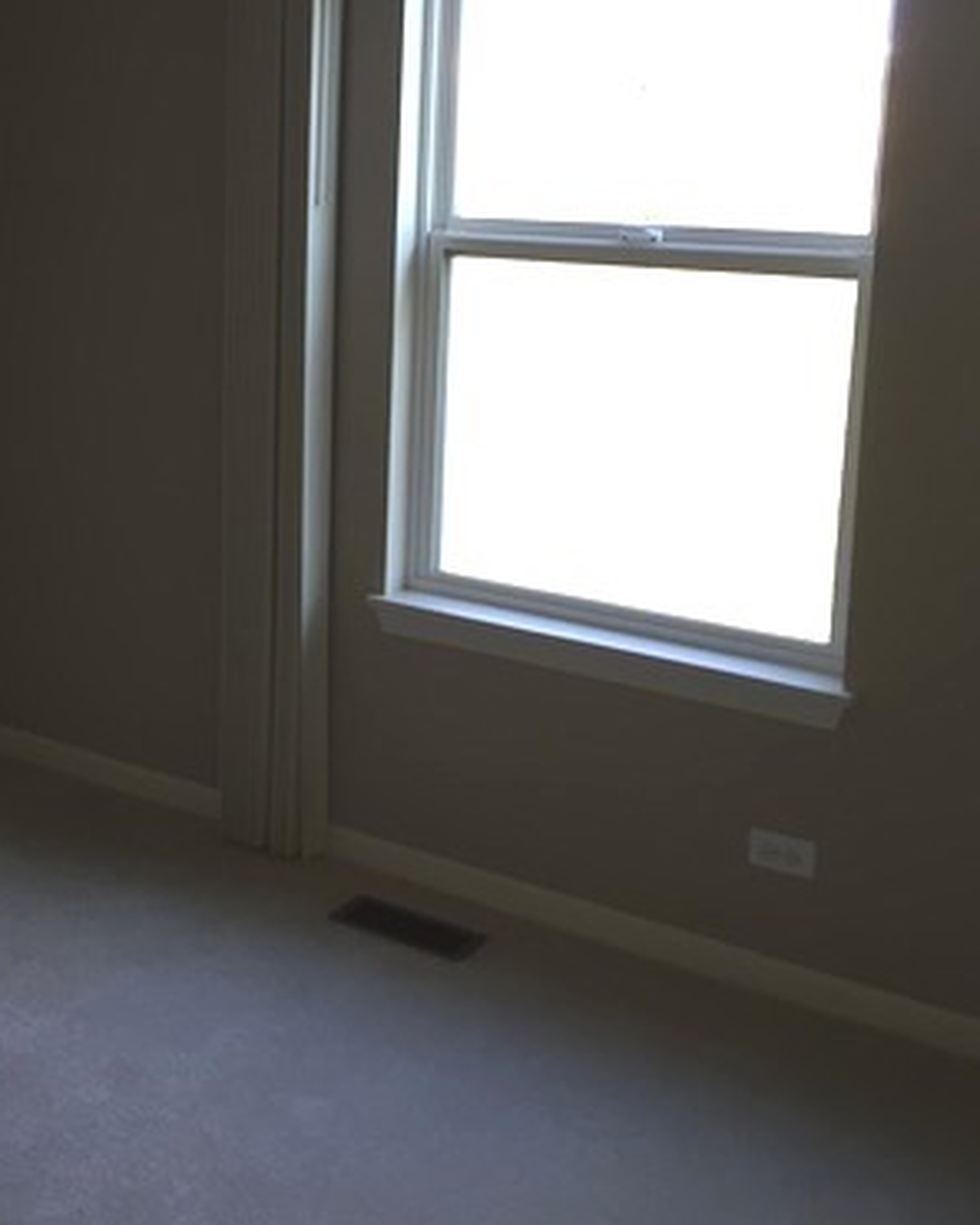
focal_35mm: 49
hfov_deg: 29.3
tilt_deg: -11.5
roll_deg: -0.6
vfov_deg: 37.8
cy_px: 444
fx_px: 1777
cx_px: 63
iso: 32
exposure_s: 1/33
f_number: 2.2
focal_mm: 4.15
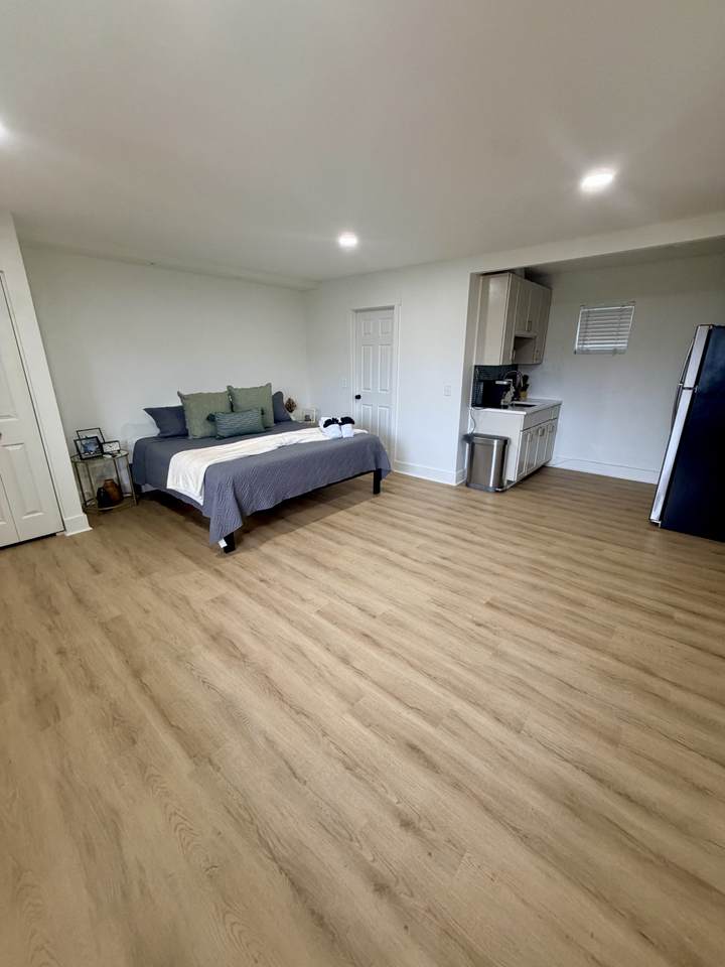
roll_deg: -0.8
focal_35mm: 14
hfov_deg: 85.7
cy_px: 484
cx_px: 362
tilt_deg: -18.1
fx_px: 391
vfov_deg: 102.1
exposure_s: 1/104
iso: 320
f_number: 2.2
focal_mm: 2.22
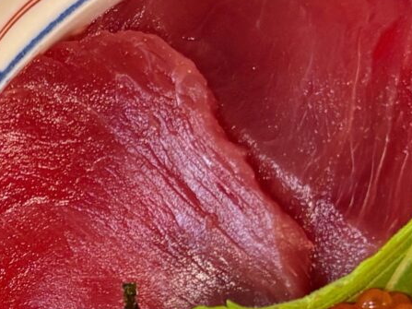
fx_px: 1773
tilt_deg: -83.6
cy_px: 391
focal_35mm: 149
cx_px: -197
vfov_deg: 9.8
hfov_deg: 12.6
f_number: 1.6
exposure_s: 1/50
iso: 64
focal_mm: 5.96
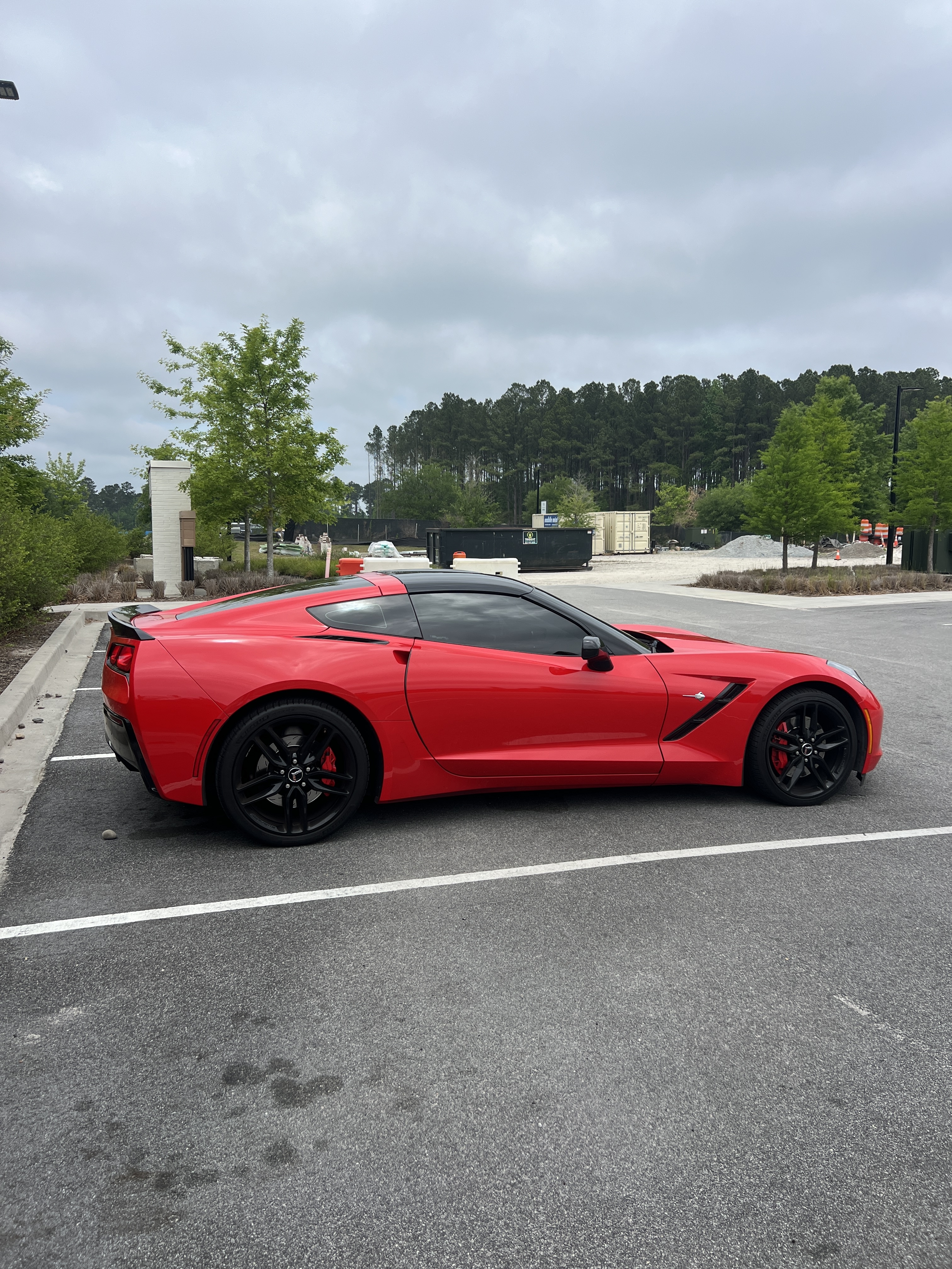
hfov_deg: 53.1
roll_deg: -0.8
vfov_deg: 67.3
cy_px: 634
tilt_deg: -4.2
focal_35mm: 26
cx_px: 476
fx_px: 953
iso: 50
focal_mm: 5.7
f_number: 1.5
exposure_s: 1/4274
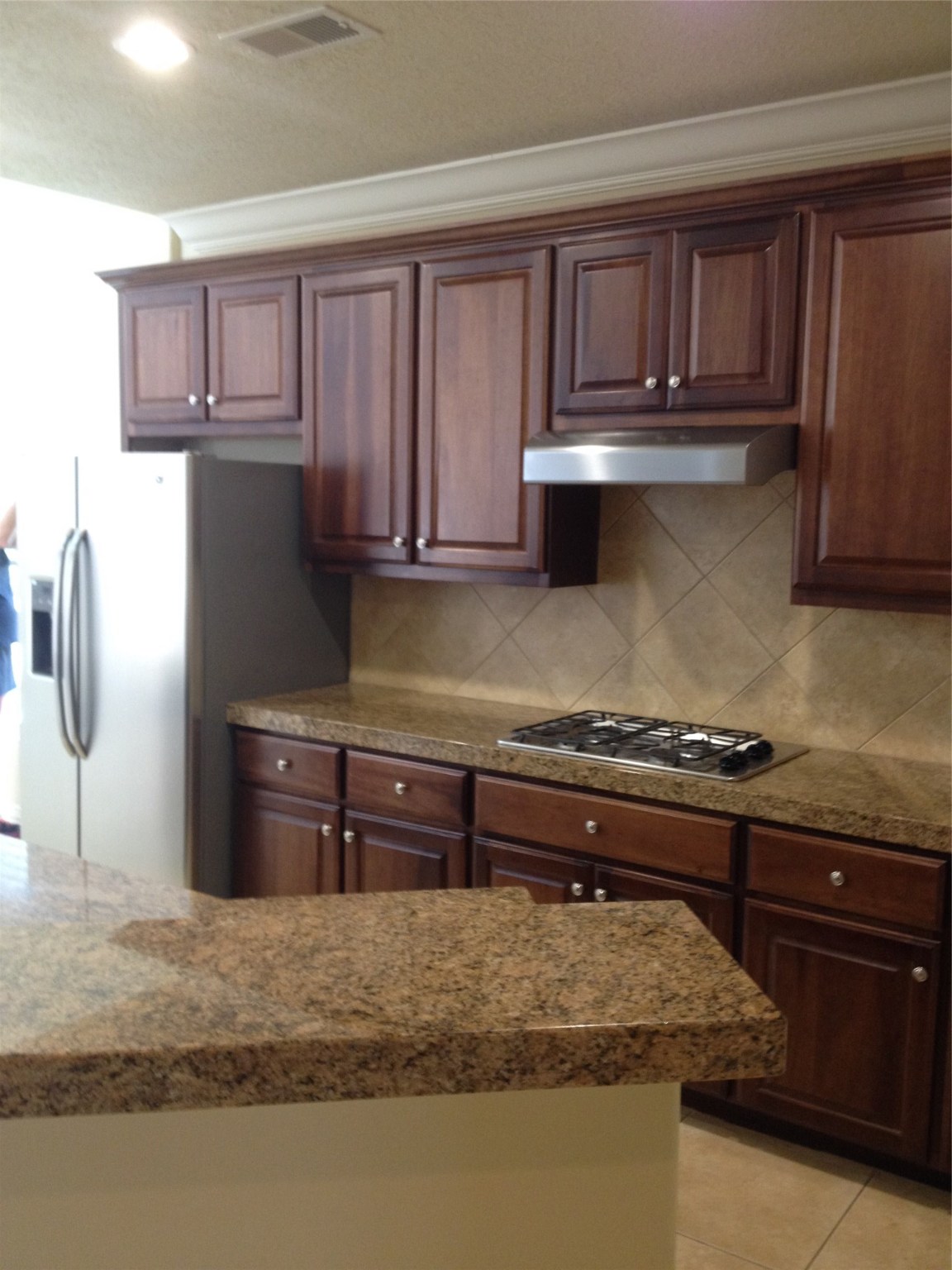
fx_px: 1283
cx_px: 476
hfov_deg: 40.7
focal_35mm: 35
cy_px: 635
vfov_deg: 52.6
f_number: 2.4
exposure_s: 1/20
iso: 160
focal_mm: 4.28
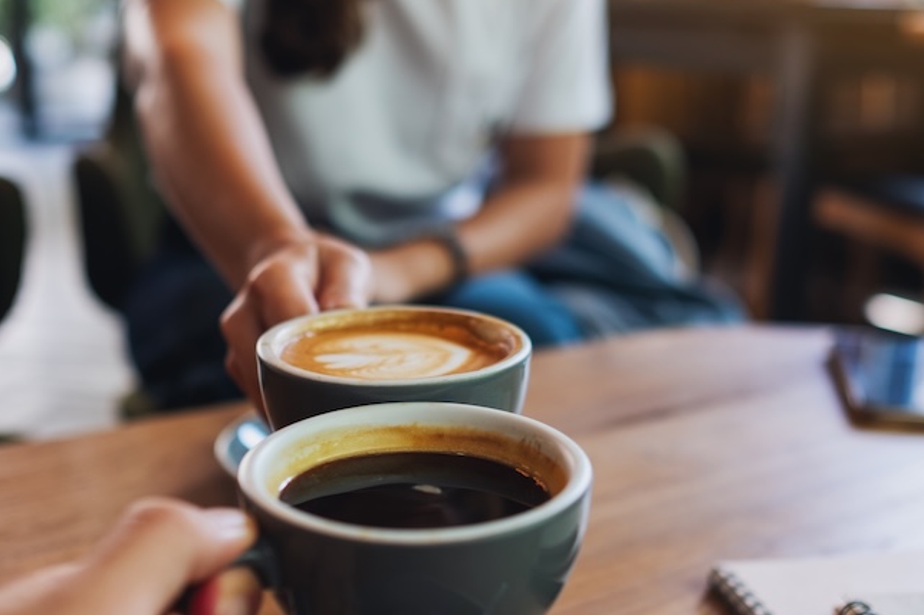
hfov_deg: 42.7
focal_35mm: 46
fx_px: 1180
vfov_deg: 29.2
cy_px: 353
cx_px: 494
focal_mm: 23
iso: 200
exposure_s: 1/40
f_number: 2
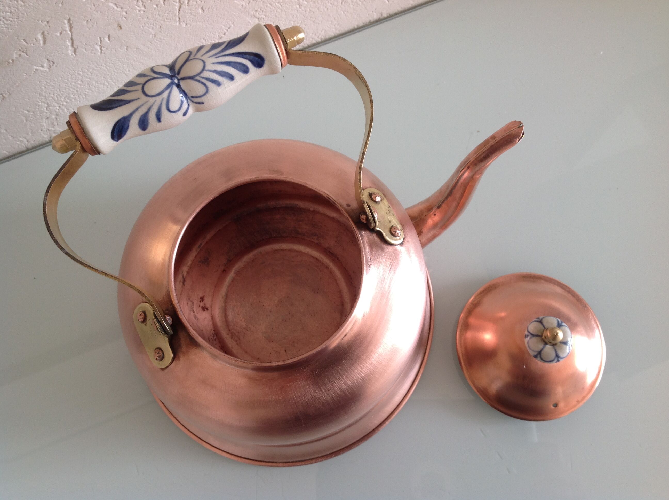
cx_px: 334
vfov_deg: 40.6
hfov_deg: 52.7
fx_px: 675
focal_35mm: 35
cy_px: 250
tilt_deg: -76.2
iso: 50
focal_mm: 4.28
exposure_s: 1/40
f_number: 2.4
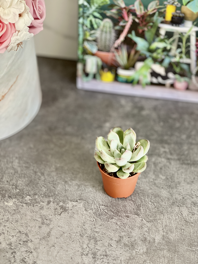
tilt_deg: -47.3
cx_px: 99
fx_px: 488
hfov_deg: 22.9
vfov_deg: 30.3
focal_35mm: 64
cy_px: 132
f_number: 2.2
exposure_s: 1/73
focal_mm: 7.5
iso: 250
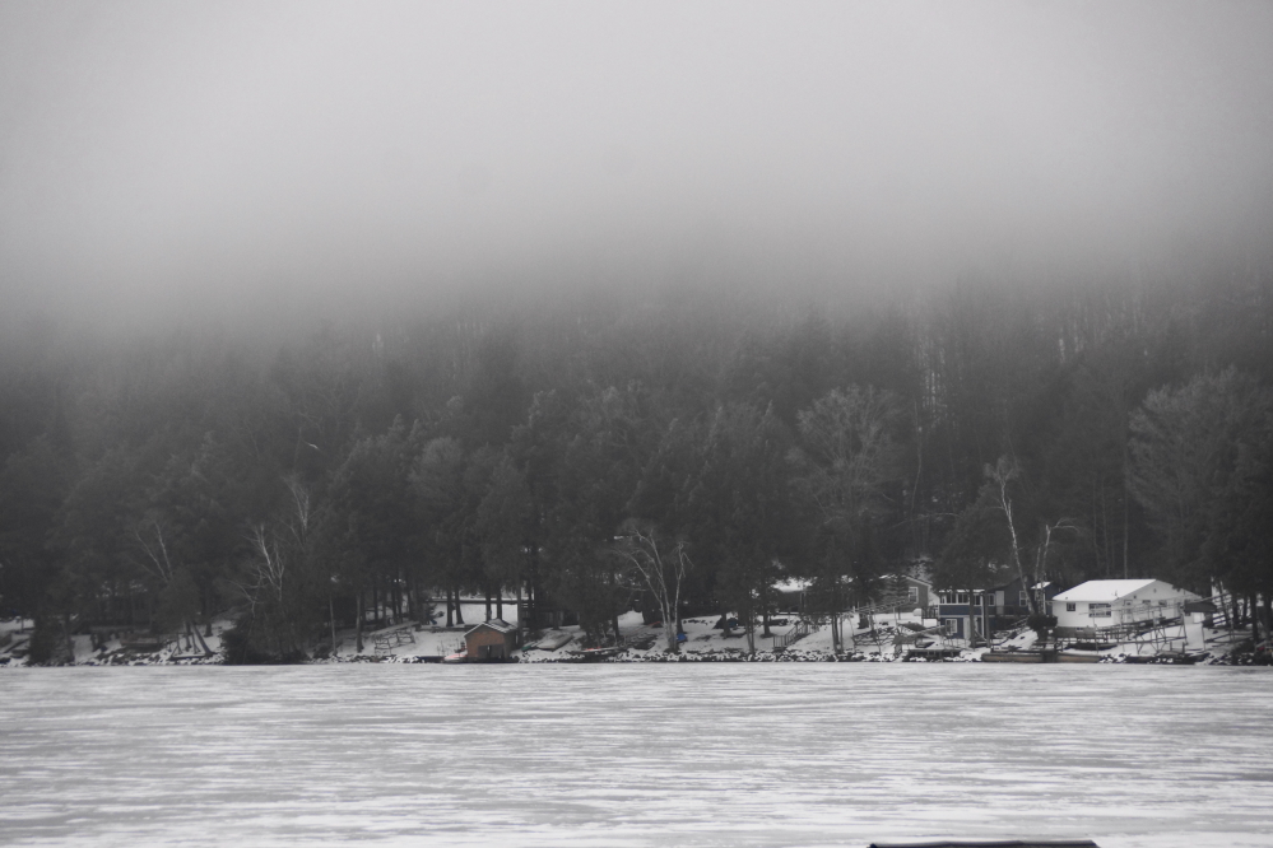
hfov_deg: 11.4
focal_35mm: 180
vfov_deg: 7.6
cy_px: 424
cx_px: 636
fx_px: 6365
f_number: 5.6
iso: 250
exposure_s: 1/200
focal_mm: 120
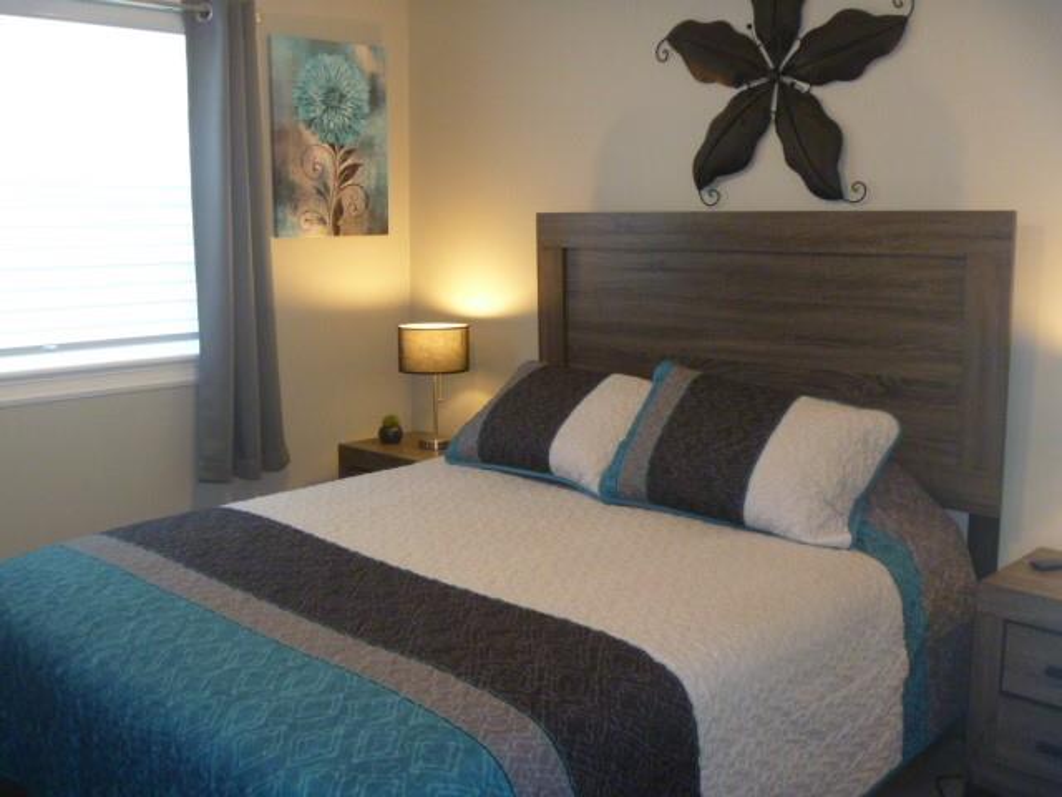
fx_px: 1074
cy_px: 398
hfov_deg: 52.6
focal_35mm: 35
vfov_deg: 40.7
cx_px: 531
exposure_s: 1/30
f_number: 3.5
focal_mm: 6.3
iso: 320
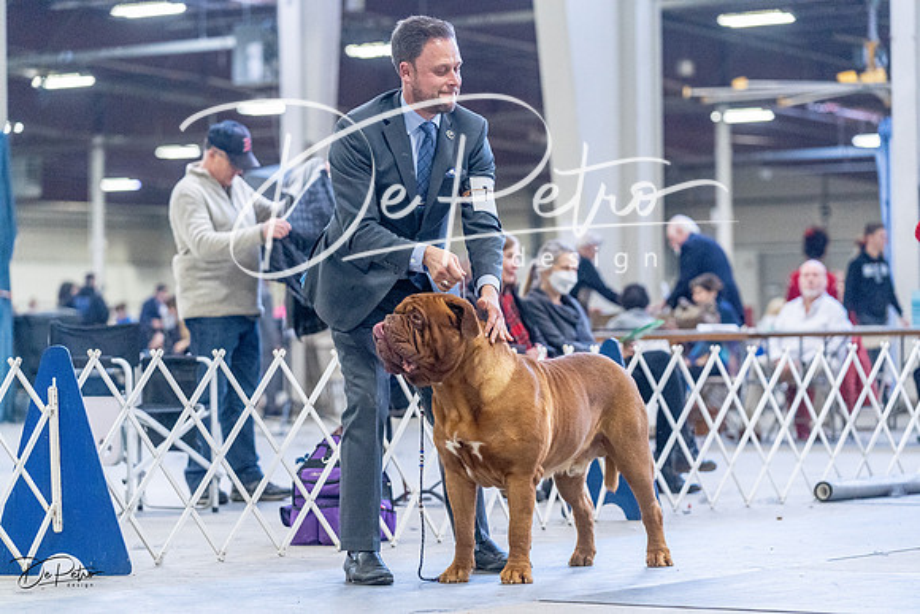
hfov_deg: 17.1
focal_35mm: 120
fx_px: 3067
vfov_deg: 11.4
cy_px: 307
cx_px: 460
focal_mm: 120
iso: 6400
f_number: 3.5
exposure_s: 1/320
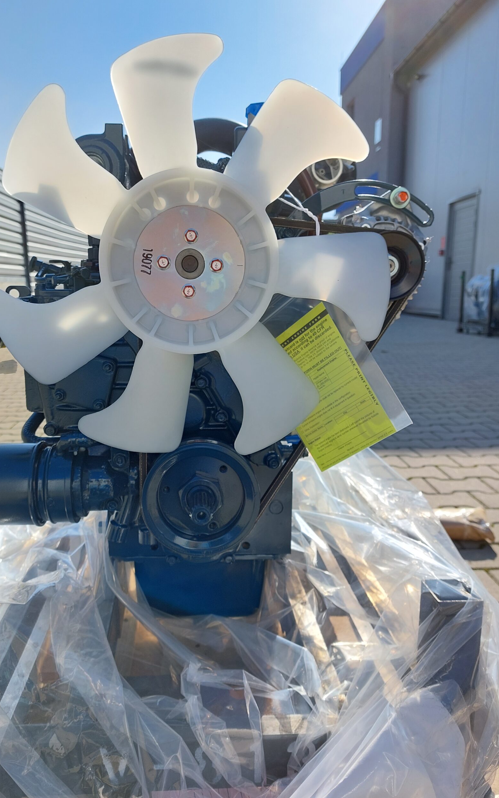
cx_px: 200
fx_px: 566
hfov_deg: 47.3
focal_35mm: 26
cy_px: 395
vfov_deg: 70.4
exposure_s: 1/771
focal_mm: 5.23
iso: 25
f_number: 1.8
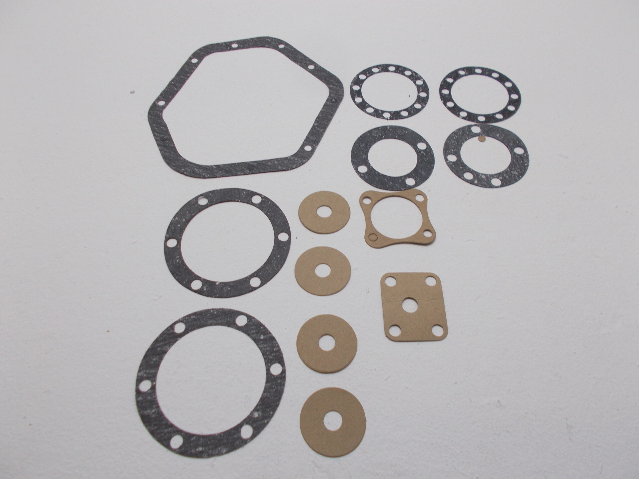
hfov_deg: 67.3
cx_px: 320
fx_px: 480
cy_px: 240
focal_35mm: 26
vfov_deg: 53.1
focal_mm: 4.6
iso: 80
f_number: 3.2
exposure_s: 1/50
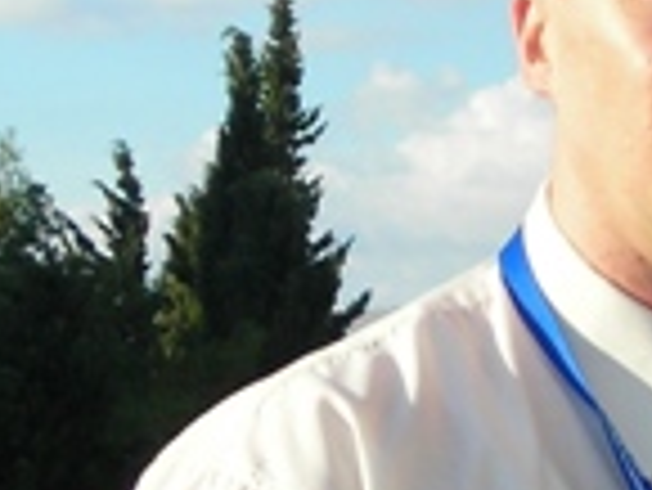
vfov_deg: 11.2
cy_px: 465
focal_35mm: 131
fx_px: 2469
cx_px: 656
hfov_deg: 14.8
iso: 70
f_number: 6.4
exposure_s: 1/182
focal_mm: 6.3
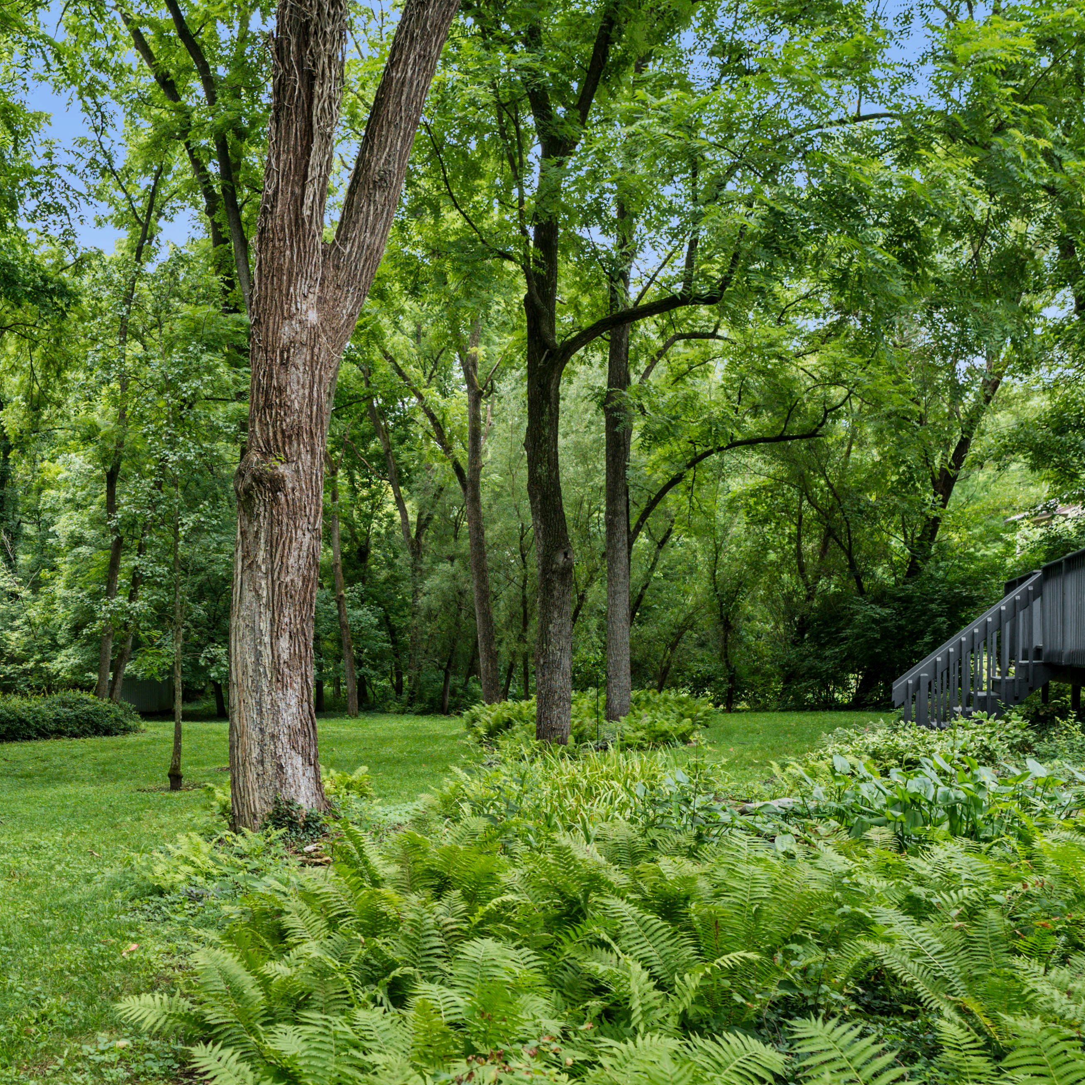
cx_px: 319
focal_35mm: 32
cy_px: 745
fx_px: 1135
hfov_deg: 49.7
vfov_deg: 50.0
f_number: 4.5
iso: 500
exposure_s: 1/200
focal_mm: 14
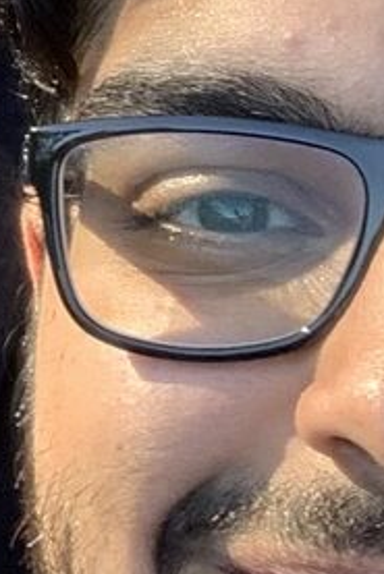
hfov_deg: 6.8
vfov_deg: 10.5
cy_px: -149
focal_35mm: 192
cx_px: -546
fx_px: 3068
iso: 32
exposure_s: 1/121
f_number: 2.2
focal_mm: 2.87
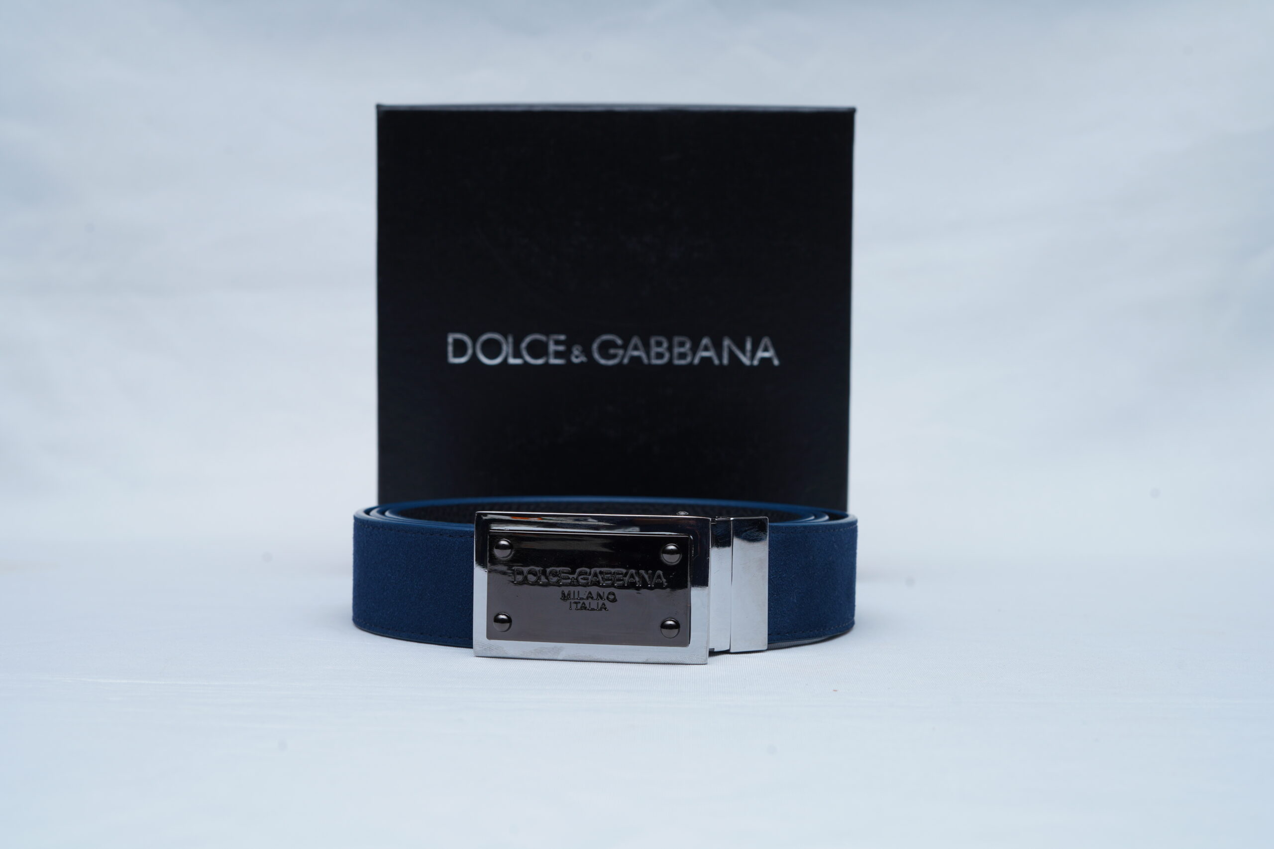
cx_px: 637
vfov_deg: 27.0
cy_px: 424
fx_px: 1769
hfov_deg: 39.6
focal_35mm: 50
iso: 160
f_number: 9
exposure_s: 1/160
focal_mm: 50
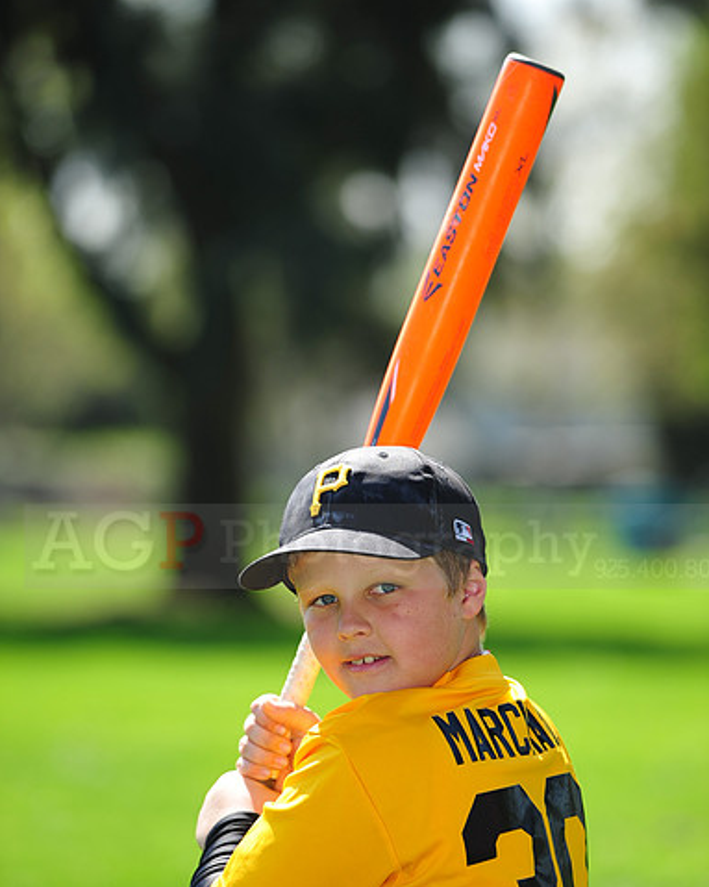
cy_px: 530
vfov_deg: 8.5
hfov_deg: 6.8
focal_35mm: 227
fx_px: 5956
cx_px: 355
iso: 200
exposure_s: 1/640
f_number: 4.5
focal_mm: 200
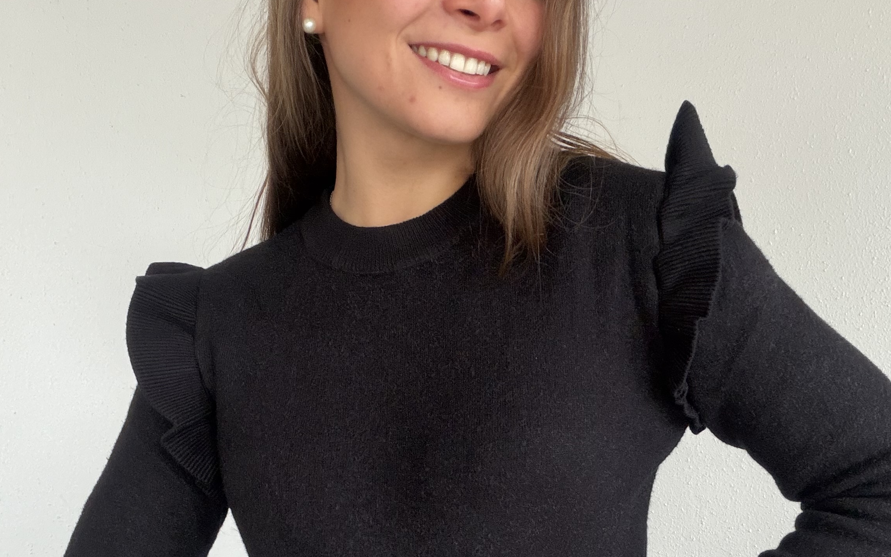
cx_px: 449
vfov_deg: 29.2
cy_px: 442
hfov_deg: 46.2
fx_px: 1044
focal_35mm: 43
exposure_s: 1/60
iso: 160
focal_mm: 2.71
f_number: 1.9
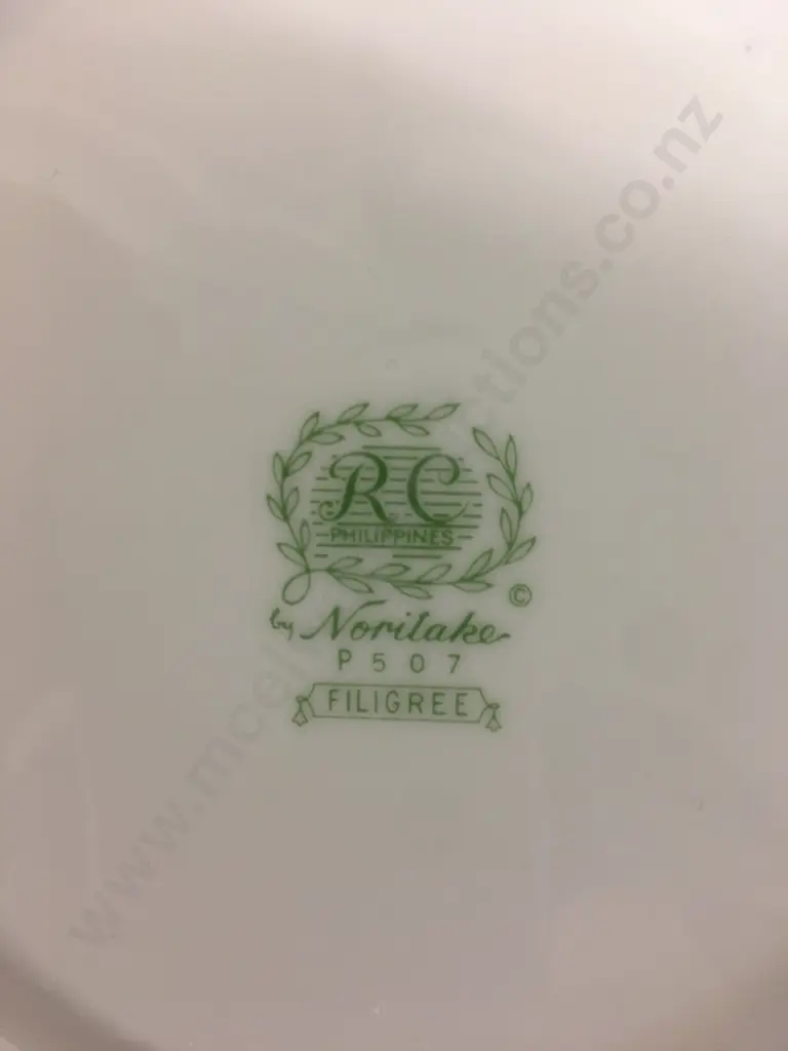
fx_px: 880
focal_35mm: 29
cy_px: 526
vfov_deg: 61.7
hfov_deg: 48.2
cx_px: 394
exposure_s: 1/17
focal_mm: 4.15
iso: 40
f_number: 2.2
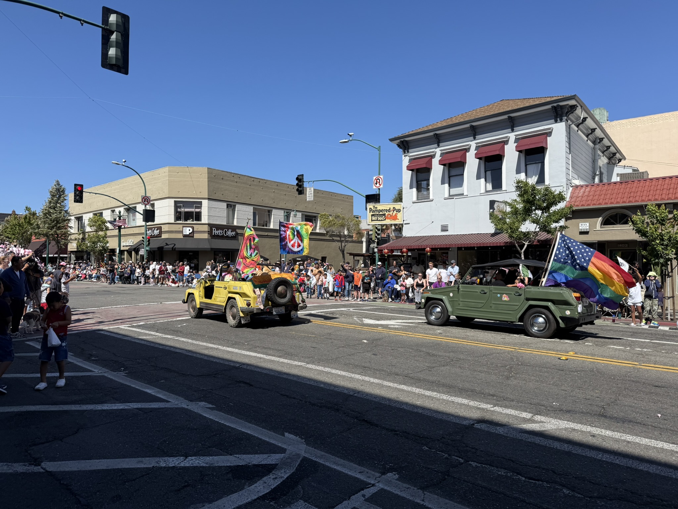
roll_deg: +0.3
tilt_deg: +1.3
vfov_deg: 56.8
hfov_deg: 71.6
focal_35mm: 24
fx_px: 470
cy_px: 254
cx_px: 339
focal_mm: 6.76
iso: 80
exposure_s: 1/4975
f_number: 1.78
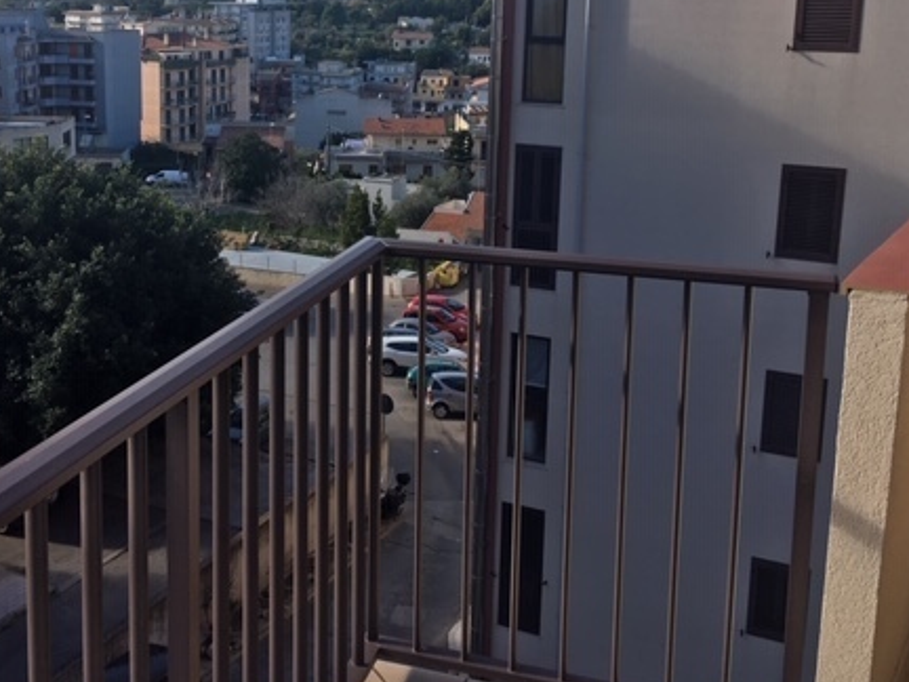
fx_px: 1129
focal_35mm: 43
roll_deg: -1.5
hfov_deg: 43.6
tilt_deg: -10.4
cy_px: 202
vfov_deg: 33.2
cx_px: 356
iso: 25
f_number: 2.2
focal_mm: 4.15
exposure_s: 1/793
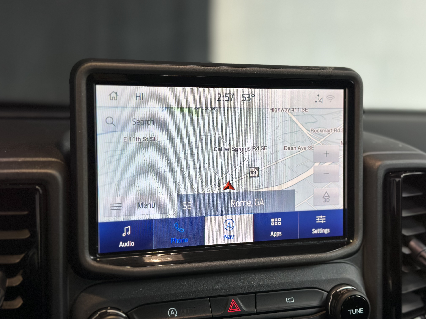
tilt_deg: -7.2
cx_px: 213
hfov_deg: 39.7
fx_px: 591
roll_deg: -1.7
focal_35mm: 48
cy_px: 160
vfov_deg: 30.3
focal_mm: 6.86
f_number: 1.78
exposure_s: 1/60
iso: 160
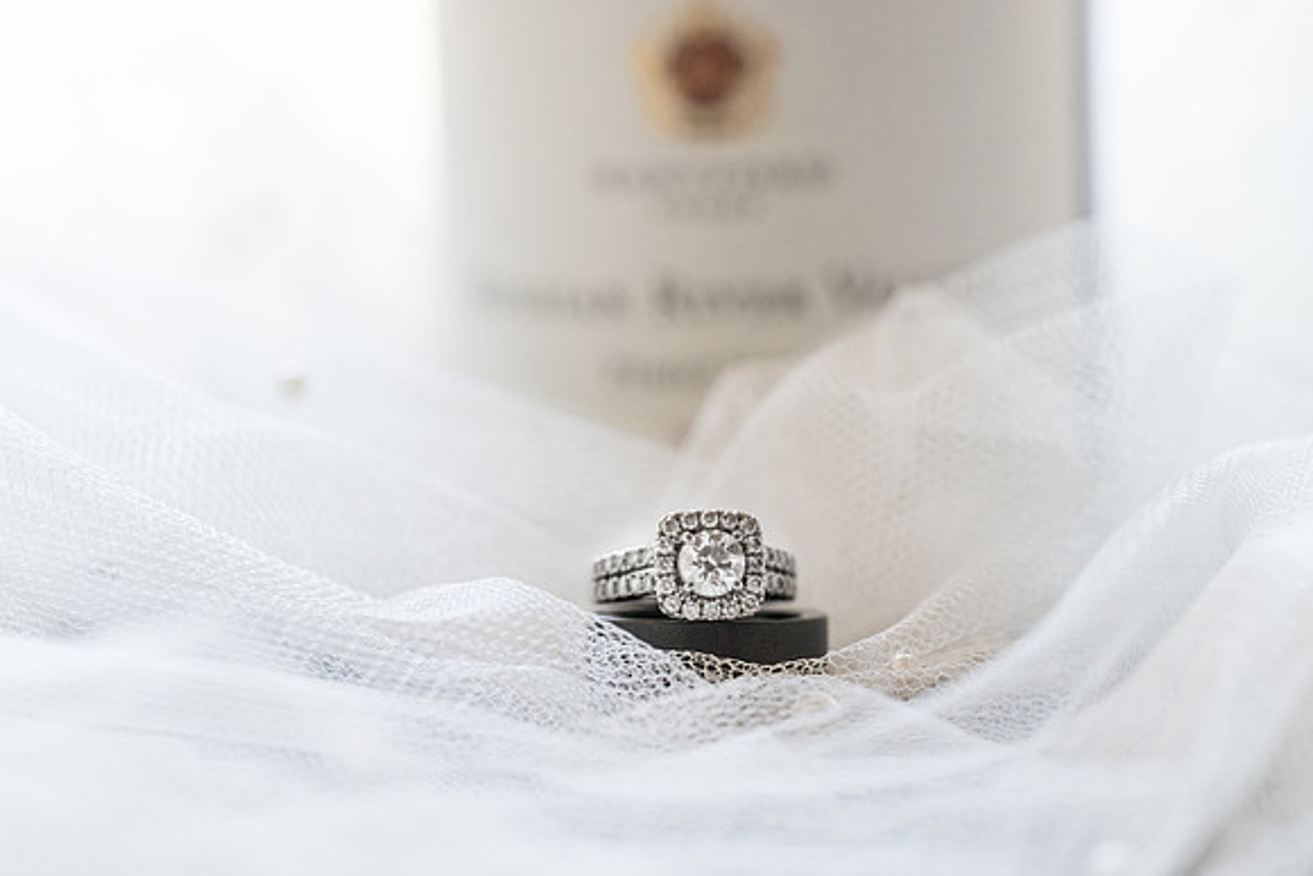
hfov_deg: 19.5
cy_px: 438
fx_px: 3830
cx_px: 656
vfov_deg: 13.0
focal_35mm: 105
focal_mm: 105
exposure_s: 1/320
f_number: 7.1
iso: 4000
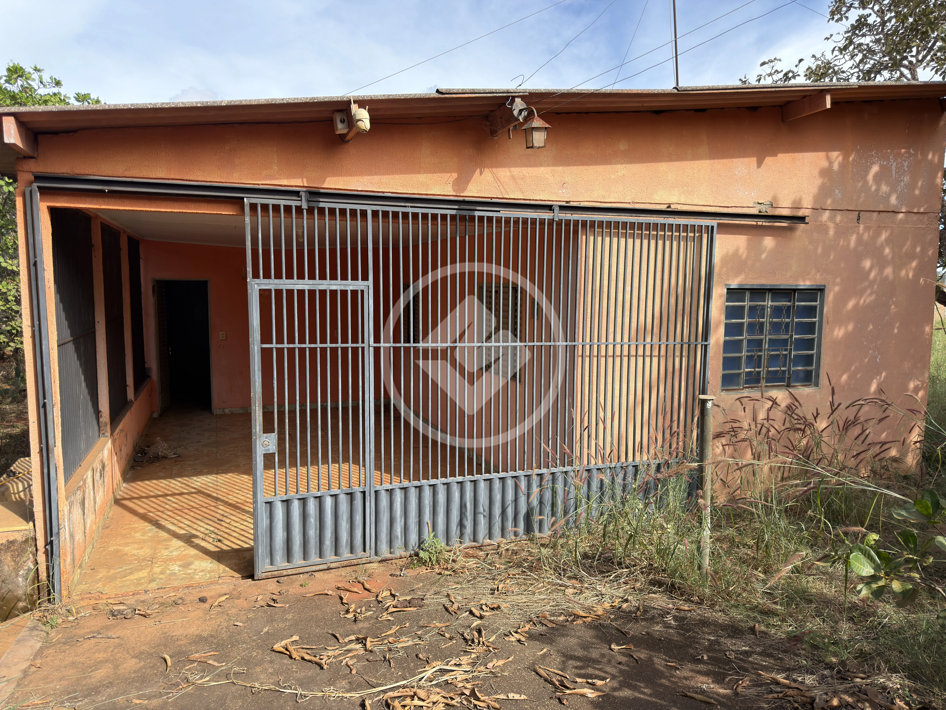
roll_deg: -0.9
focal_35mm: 24
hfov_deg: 71.6
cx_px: 473
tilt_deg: -5.5
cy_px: 355
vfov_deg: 56.8
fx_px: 656
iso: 100
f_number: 1.78
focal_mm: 6.76
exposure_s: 1/1669
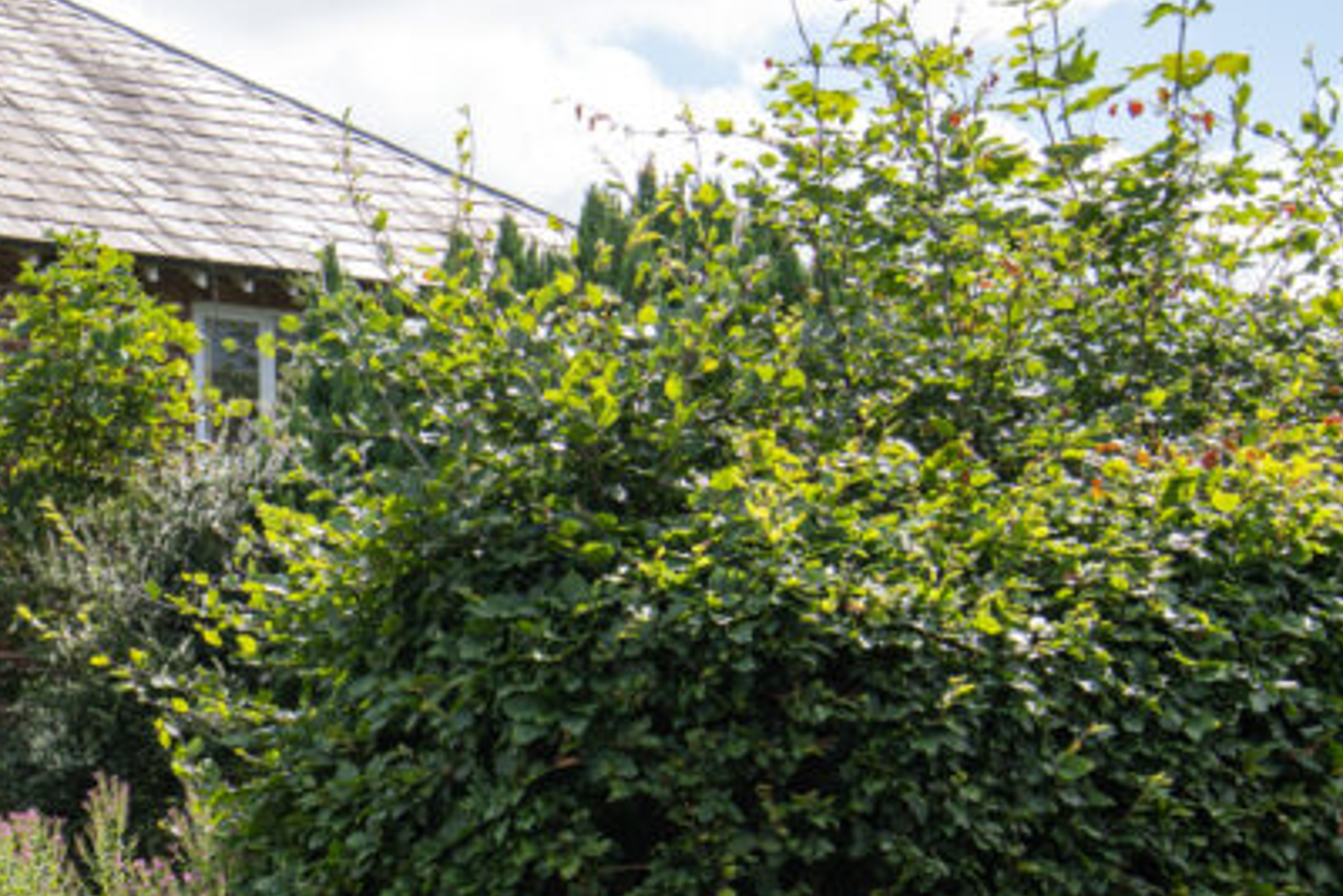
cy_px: 784
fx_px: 2911
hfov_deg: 23.7
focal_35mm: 78
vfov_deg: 17.3
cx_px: -262
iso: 200
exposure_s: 1/320
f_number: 8
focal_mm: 30
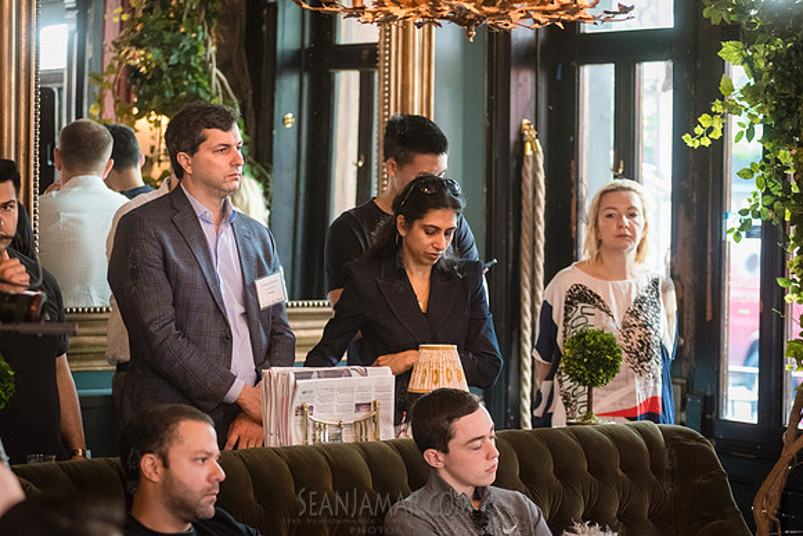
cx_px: 402
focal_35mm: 95
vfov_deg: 14.5
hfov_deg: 21.6
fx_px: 2109
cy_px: 268
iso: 5000
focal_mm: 92
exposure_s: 1/200
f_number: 3.2
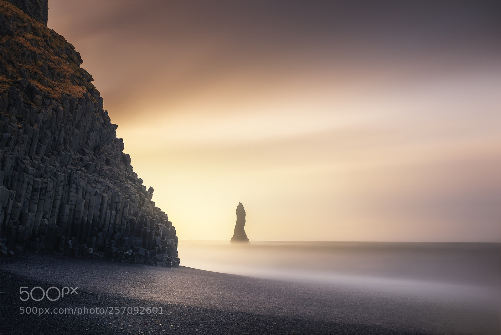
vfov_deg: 33.4
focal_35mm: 40
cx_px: 250
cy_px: 168
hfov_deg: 48.4
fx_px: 557
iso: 64
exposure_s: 15
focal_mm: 40
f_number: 11
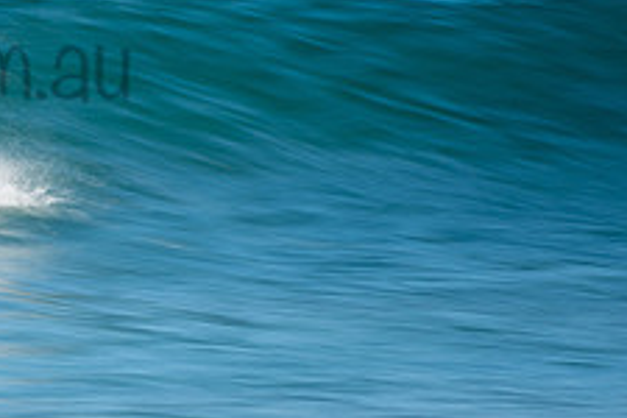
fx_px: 26994
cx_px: -164
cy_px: 35
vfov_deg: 0.9
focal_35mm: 1550
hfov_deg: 1.3
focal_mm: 400
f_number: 25
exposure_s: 1/20
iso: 100
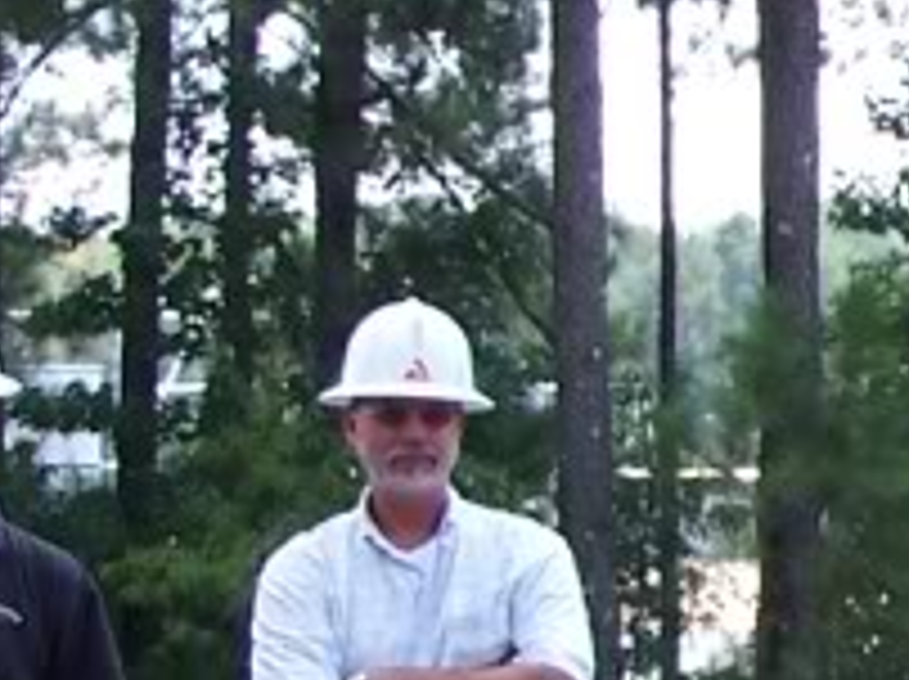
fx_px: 5718
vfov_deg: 6.8
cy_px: 630
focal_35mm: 218
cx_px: 1980
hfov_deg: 8.5
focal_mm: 7.1
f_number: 2.8
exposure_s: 1/250
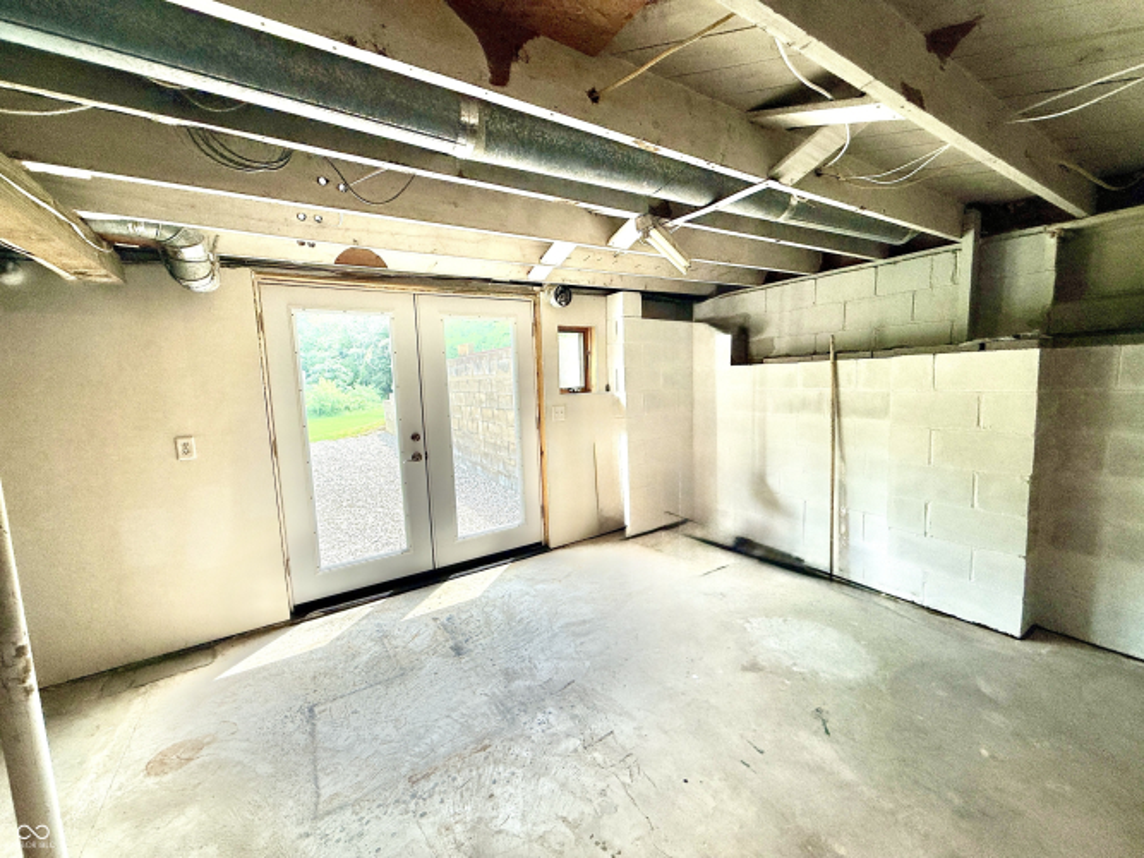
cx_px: 572
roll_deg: +2.0
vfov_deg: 85.7
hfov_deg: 102.1
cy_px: 429
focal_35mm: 14
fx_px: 463
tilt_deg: -6.1
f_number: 2.2
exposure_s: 1/433
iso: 50
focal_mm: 2.22
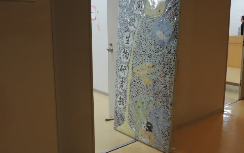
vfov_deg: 33.6
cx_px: 124
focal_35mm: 38
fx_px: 253
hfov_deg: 51.5
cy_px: 71
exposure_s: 1/15
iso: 200
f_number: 4.6
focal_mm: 6.2
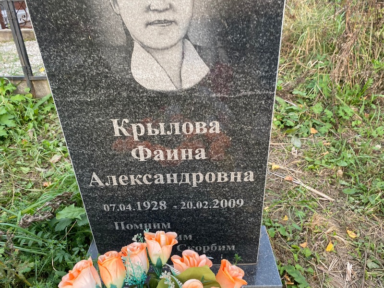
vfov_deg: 53.1
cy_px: 144
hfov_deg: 67.3
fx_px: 288
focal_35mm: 26
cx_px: 192
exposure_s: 1/121
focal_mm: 4.25
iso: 50
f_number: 1.8
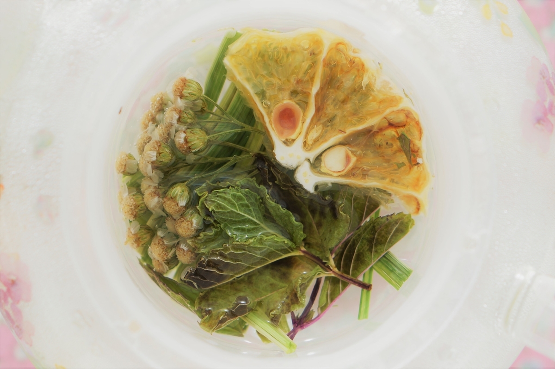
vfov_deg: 18.2
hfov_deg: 27.0
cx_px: 278
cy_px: 184
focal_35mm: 75
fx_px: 1155
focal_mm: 50
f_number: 3.5
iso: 100
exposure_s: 1/100
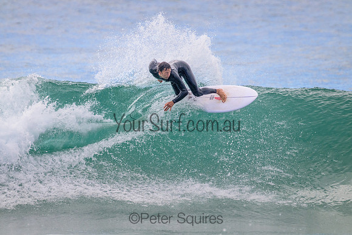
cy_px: 118
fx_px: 7824
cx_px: 176
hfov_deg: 2.6
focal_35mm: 800
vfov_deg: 1.7
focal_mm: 800
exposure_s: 1/2000
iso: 2500
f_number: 13
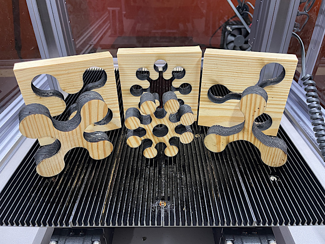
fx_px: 244
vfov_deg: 53.1
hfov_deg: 67.3
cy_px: 122
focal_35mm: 26
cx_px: 162
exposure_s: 1/56
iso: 320
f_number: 1.6
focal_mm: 4.2
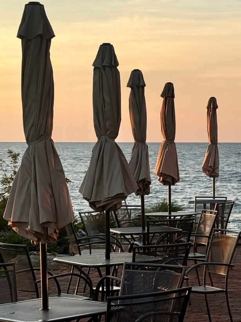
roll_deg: +1.5
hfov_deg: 12.4
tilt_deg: -2.7
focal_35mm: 117
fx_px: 1087
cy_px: 152
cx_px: 281
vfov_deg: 16.8
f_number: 1.78
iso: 64
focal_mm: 6.76
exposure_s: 1/854
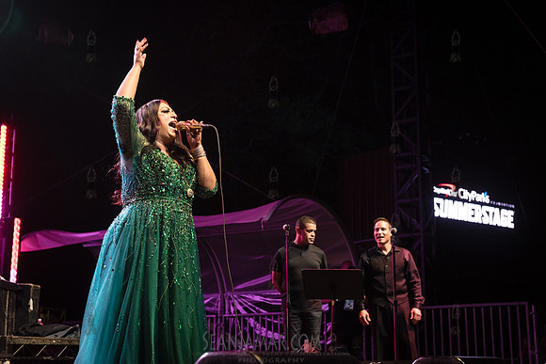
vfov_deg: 24.6
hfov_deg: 36.2
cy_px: 182
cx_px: 273
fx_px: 834
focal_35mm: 55
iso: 2500
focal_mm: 55
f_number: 4
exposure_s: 1/640
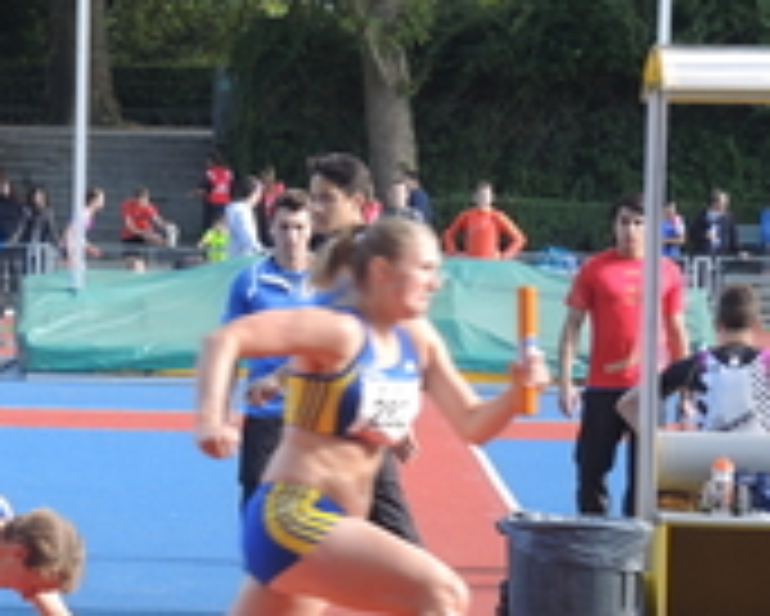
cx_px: 32
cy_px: 524
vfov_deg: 4.8
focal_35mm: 324
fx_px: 7388
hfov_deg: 6.0
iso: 160
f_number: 3.5
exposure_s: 1/250
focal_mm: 22.1
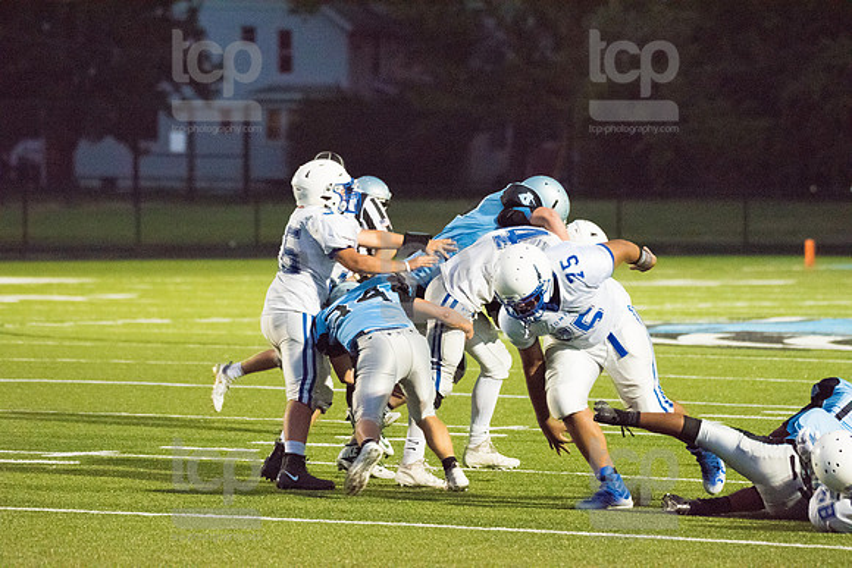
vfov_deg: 5.1
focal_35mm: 270
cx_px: 426
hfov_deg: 7.6
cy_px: 284
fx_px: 6391
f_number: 5.6
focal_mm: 270
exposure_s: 1/800
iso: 10000
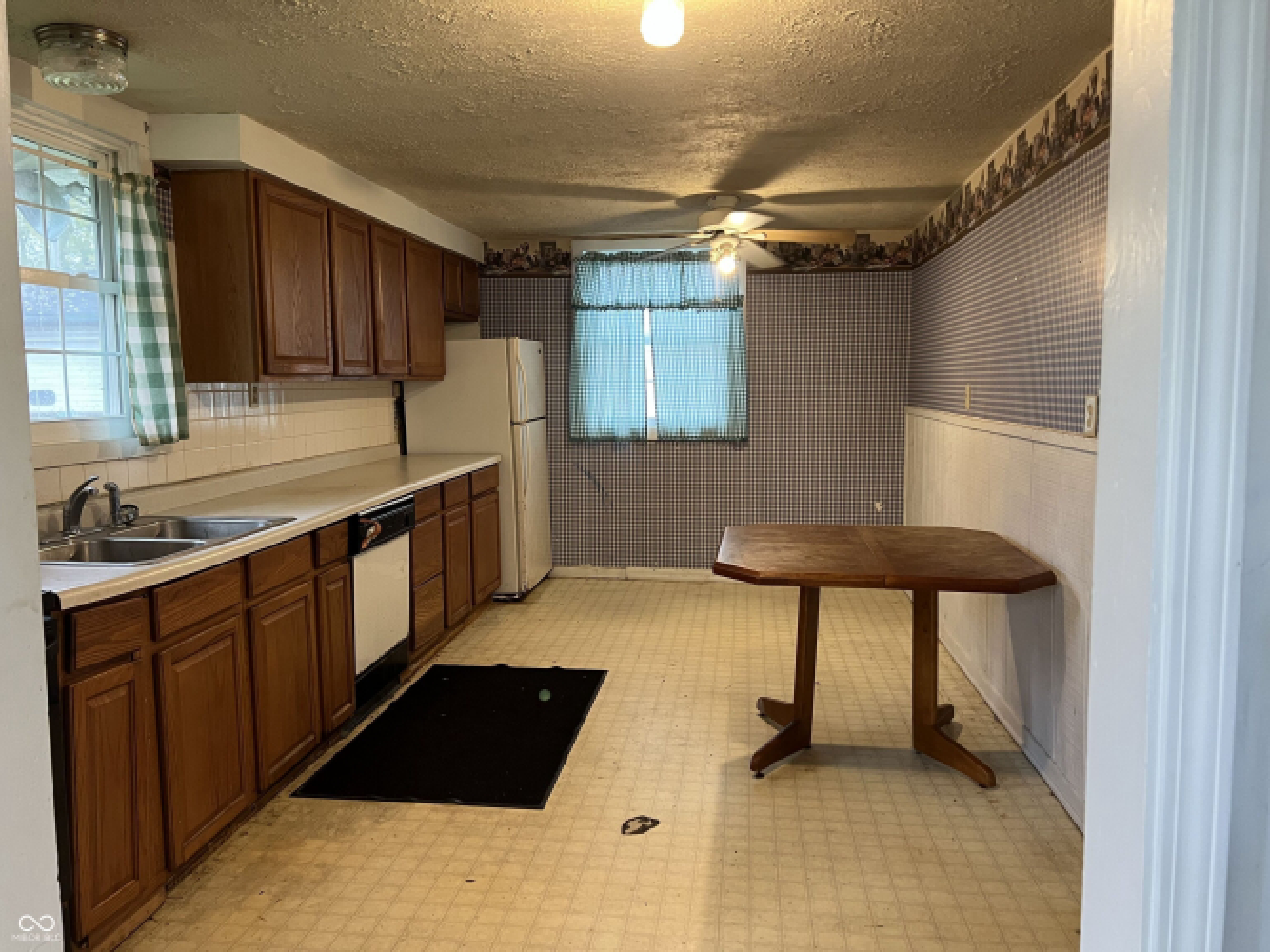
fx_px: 954
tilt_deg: -5.6
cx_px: 635
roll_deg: +0.5
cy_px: 476
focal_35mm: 26
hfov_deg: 67.3
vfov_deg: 53.0
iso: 200
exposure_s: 1/60
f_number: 1.5
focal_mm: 5.7
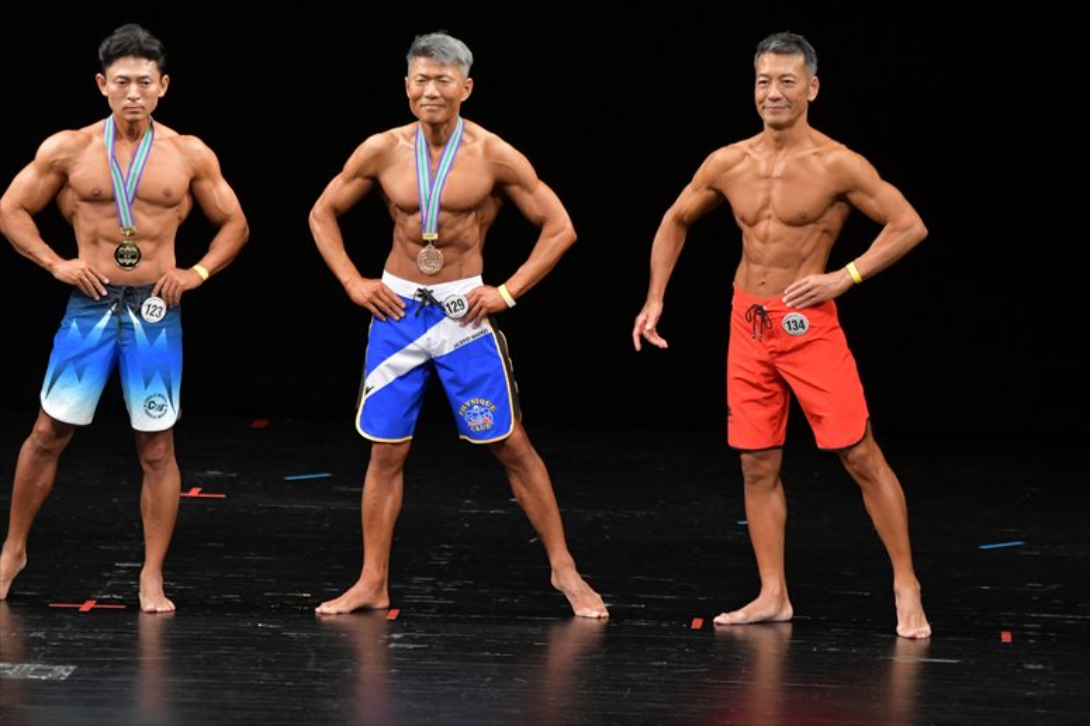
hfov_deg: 7.6
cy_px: 363
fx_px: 8171
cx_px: 545
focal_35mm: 270
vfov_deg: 5.1
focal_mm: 180
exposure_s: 1/400
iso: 3200
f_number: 5.6
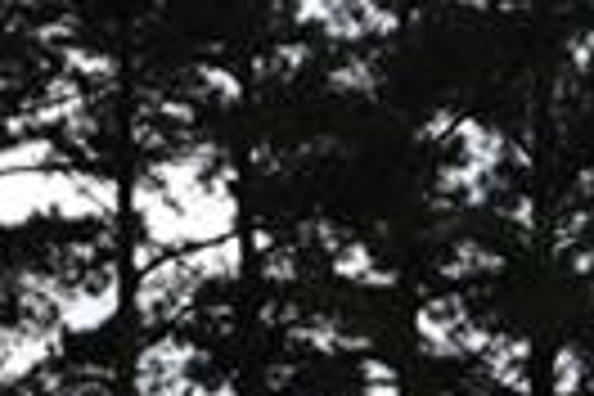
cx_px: 1287
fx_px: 3828
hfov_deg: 8.3
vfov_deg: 5.7
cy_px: 882
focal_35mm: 232
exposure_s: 1/200
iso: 100
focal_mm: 20
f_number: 9
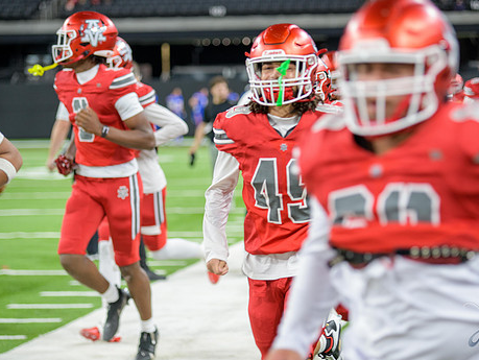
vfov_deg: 10.9
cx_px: 272
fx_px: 1883
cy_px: 177
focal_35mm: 136
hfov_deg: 14.5
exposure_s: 1/400
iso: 1250
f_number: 2.8
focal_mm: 112
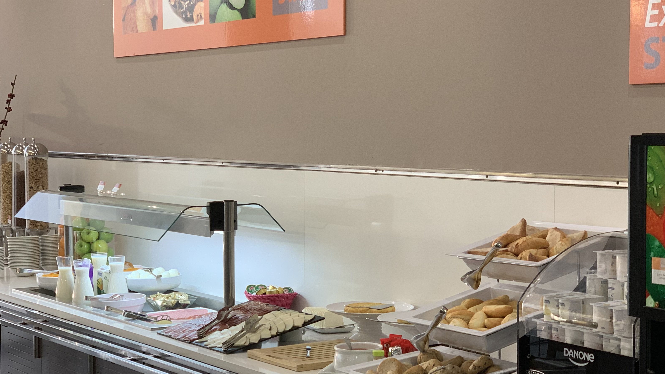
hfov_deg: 29.4
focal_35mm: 72
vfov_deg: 16.8
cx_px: 331
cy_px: 206
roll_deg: -0.4
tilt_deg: -4.0
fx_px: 1270
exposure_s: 1/50
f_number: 2.4
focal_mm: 6
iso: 80
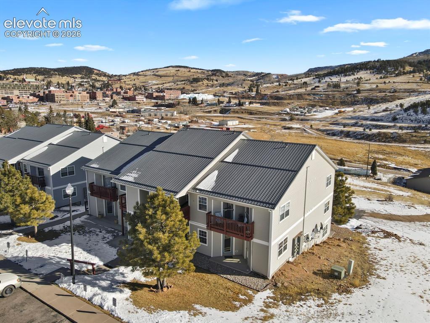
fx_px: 298
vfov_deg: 56.8
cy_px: 162
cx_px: 215
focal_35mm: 24
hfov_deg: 71.6
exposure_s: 1/500
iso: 100
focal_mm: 4.5
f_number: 2.8
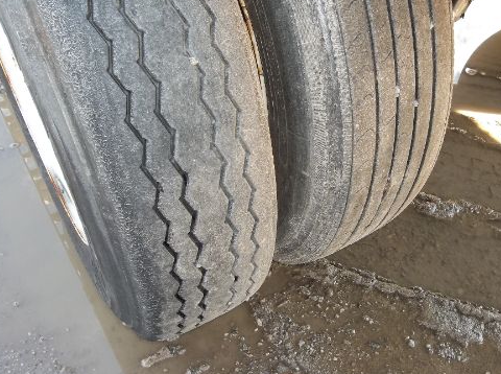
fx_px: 520
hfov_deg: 51.4
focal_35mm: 36
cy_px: 216
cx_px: 270
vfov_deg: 39.4
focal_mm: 4.9
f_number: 3.5
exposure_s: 1/40
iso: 80
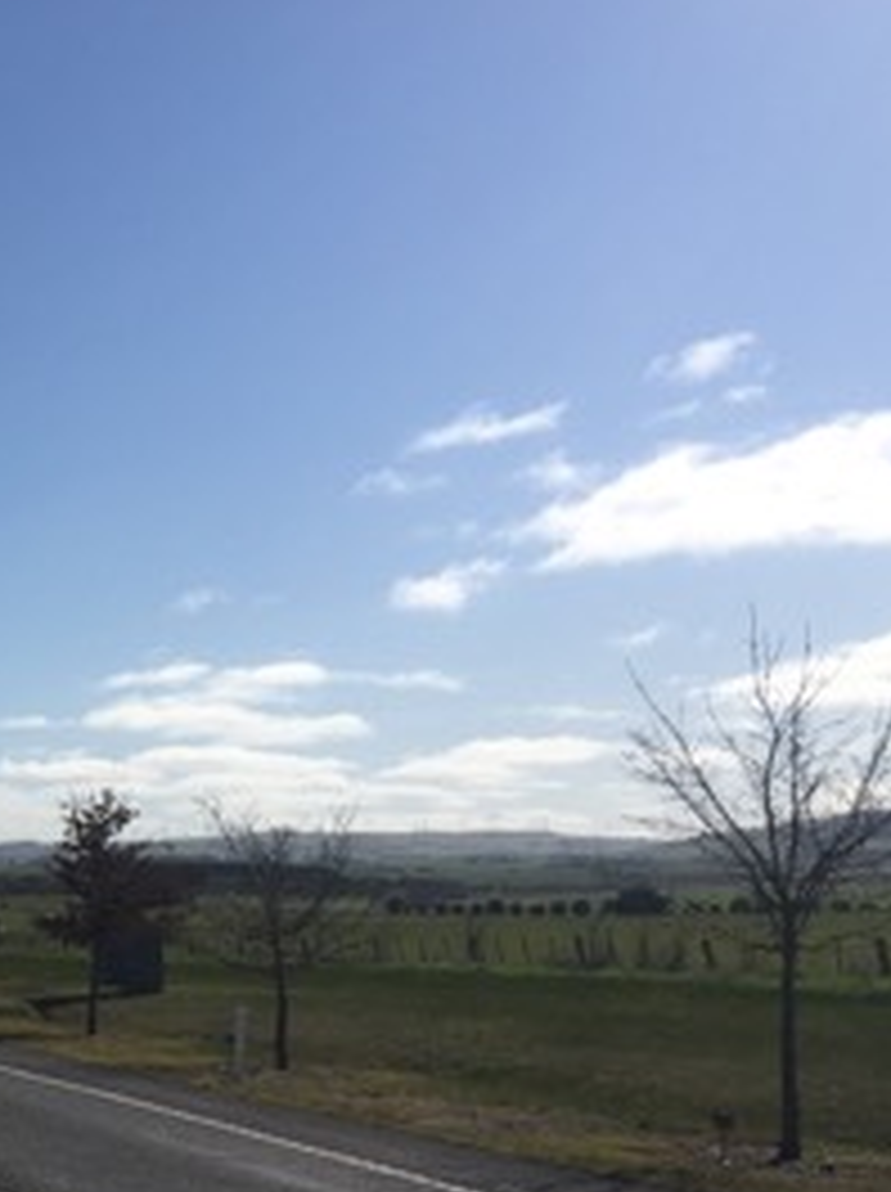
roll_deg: -0.7
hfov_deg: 23.1
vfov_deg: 33.6
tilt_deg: +4.3
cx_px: -225
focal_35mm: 57
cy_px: 760
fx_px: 1961
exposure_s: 1/3597
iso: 32
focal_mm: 4.15
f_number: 2.2
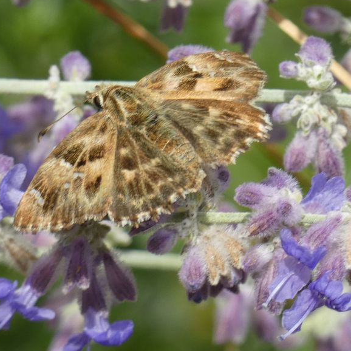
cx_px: 143
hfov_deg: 3.5
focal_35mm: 501
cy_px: 166
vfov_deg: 3.5
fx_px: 5747
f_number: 5.6
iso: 80
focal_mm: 68.8
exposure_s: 1/125
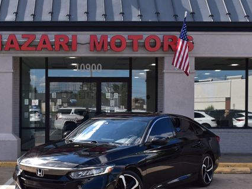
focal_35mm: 67
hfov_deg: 28.9
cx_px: 81
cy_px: 120
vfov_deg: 22.0
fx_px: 486
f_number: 11
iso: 400
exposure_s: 1/400
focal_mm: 31
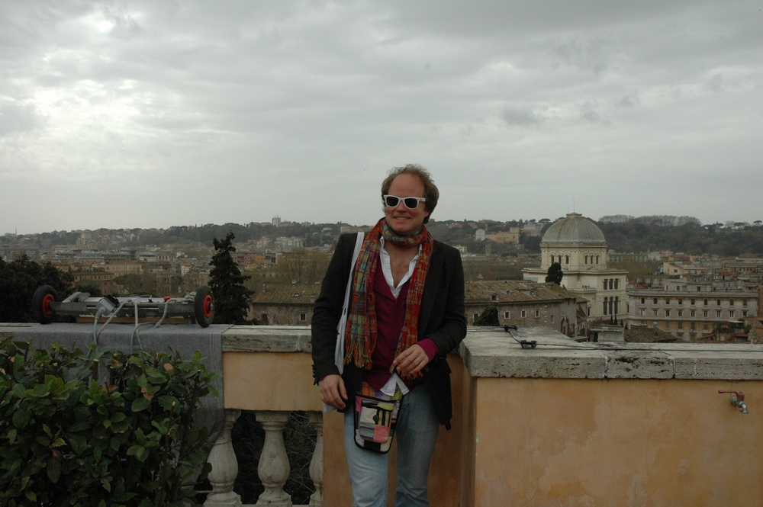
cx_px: 382
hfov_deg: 48.0
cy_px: 254
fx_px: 858
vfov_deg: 33.0
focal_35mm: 40
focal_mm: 27
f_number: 10
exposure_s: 1/400
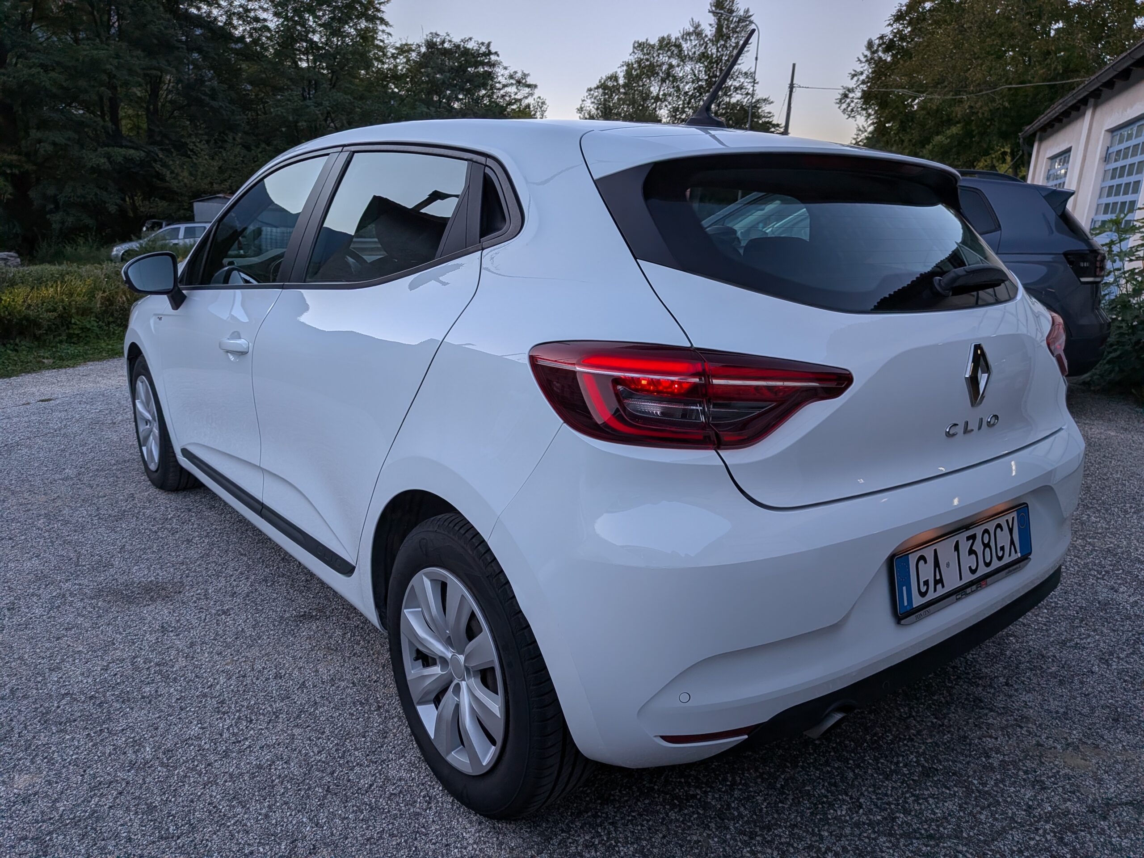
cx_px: 572
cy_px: 429
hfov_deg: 71.6
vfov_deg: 56.8
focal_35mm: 24
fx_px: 793
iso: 28
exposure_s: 1/2755
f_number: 1.7
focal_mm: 4.53
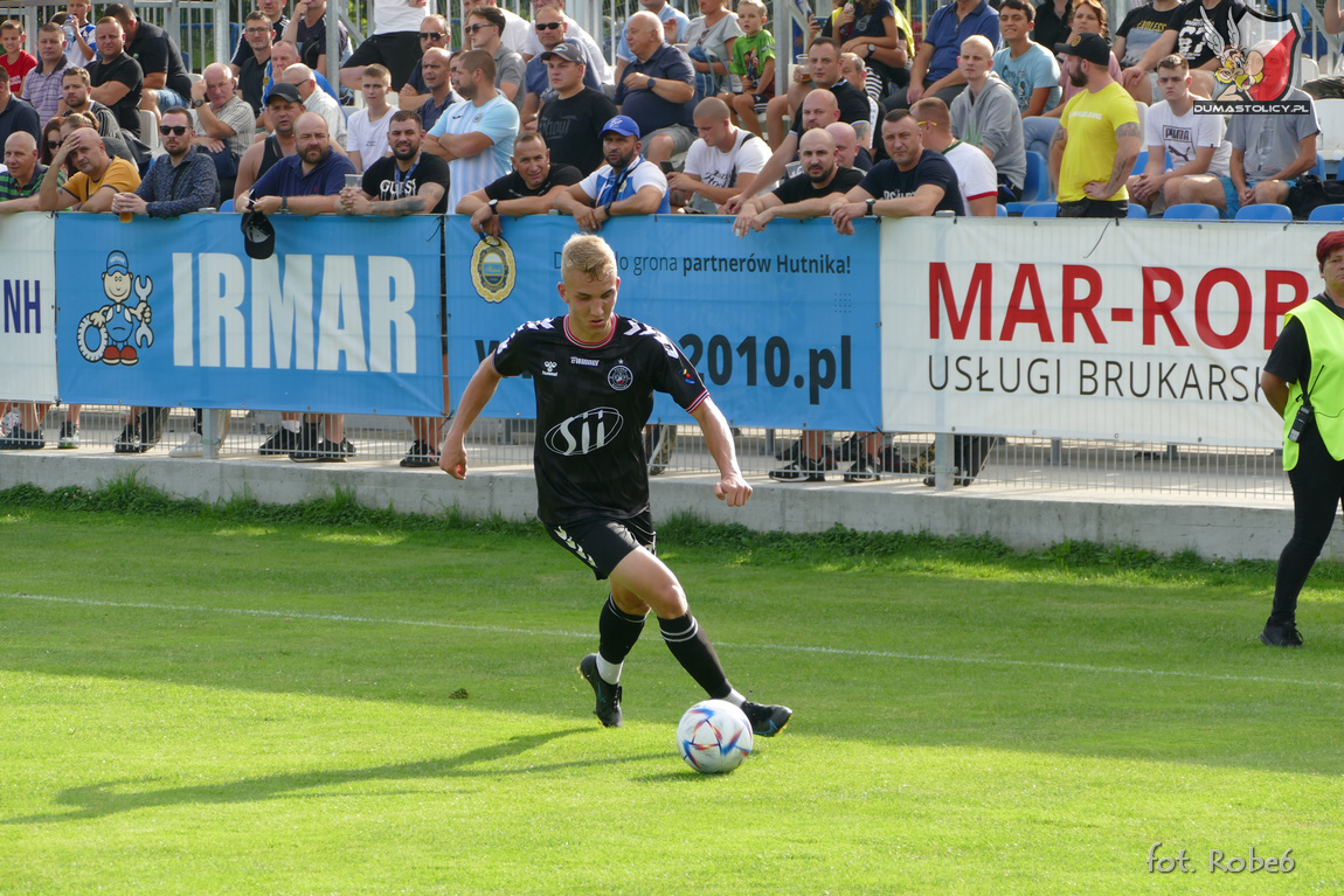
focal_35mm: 200
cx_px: 672
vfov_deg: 6.9
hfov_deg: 10.3
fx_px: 7467
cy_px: 448
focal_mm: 73
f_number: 4
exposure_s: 1/500
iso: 125
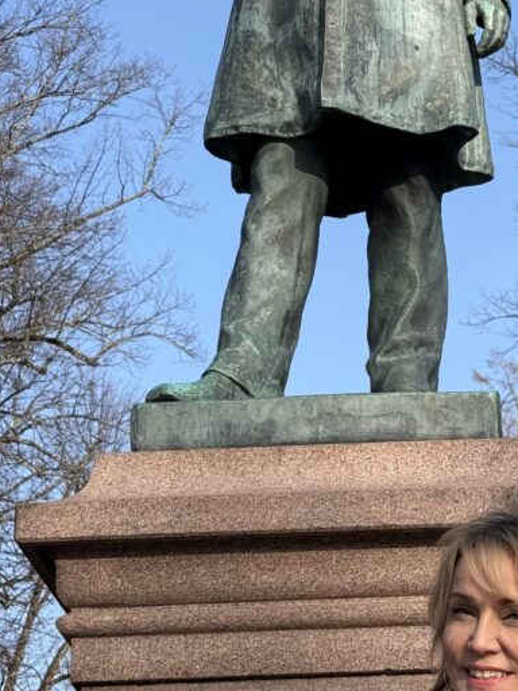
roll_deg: +1.3
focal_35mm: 96
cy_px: 270
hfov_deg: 15.3
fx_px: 1915
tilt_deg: +24.1
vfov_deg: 20.4
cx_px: 382
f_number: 1.78
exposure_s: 1/2577
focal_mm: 6.76
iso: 64
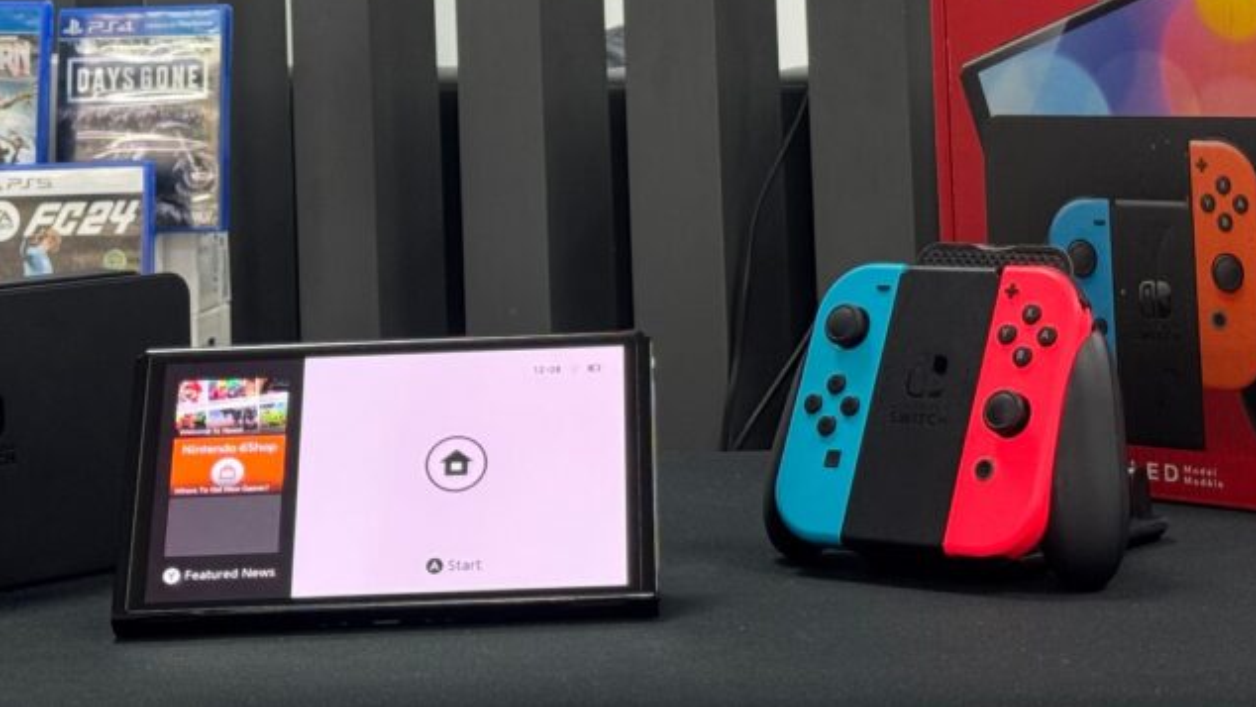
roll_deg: +1.6
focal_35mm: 99
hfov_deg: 21.6
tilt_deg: +1.6
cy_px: -182
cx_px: 616
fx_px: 3298
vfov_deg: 11.9
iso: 100
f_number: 1.78
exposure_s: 1/50
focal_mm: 6.76
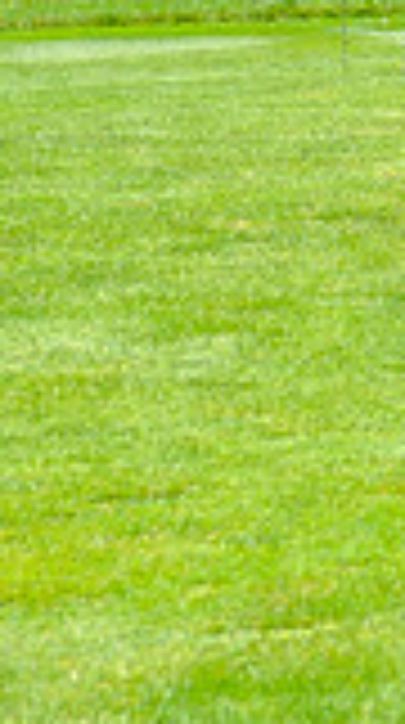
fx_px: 4278
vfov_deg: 9.5
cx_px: 603
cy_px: -256
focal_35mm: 223
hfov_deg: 5.4
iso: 200
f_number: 5
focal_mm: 50.5
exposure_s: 1/500
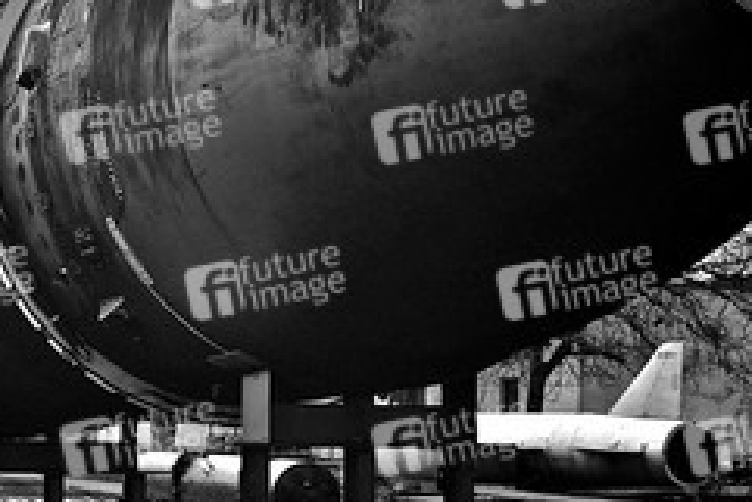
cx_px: 181
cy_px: 206
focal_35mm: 140
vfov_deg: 9.8
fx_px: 2926
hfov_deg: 14.6
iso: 200
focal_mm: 50
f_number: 8
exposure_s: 1/250
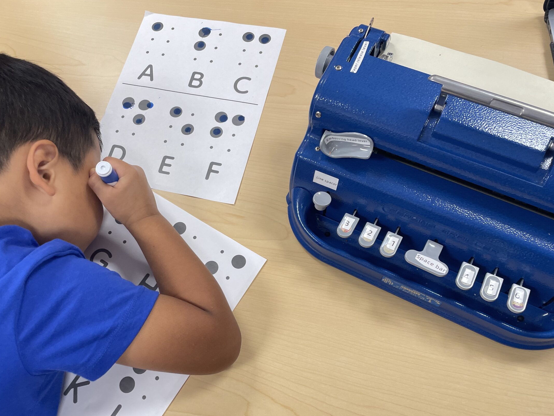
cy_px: 246
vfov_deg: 45.2
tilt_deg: -67.1
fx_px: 496
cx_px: 232
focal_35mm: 31
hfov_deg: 58.1
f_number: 1.6
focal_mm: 4.2
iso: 100
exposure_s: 1/100
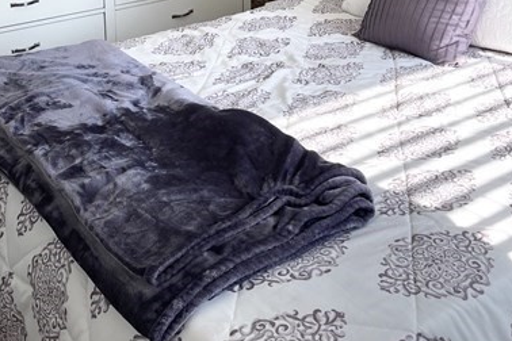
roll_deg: +0.5
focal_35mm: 55
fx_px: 782
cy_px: -78
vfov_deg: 22.5
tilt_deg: -8.8
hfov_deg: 36.0
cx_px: 321
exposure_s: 1/121
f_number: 1.6
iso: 40
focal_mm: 4.2
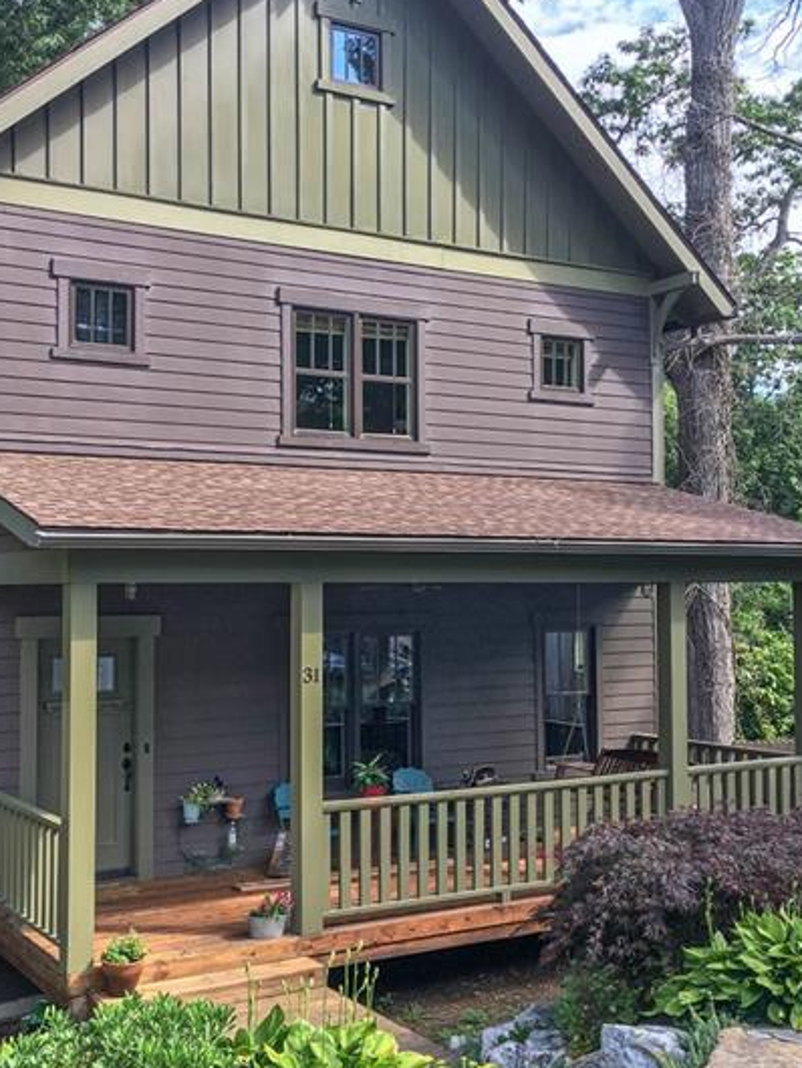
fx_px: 1296
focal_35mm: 42
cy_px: 536
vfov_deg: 44.8
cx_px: 345
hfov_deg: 34.3
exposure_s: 1/250
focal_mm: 4.15
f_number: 2.2
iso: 25
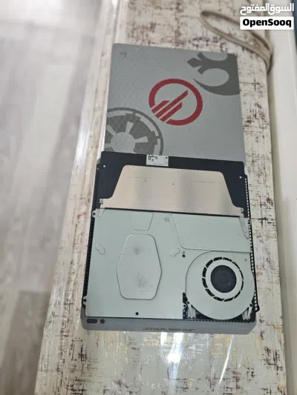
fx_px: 263
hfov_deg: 58.9
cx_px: 148
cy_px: 198
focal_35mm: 23
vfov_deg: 73.9
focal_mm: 6.3
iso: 250
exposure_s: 1/120
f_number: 1.7
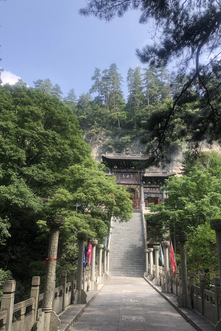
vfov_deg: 61.9
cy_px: 166
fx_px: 276
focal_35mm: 30
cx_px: 116
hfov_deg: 43.6
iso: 20
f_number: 1.8
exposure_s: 1/470
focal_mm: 4
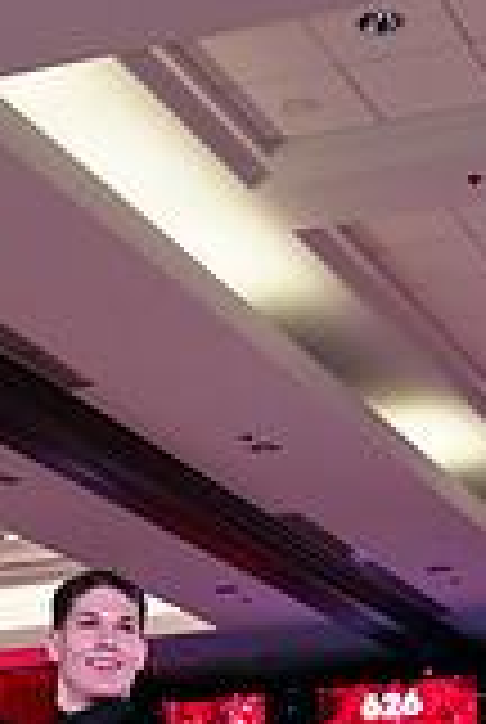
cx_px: 403
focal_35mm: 97
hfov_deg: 14.1
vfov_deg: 19.4
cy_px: 935
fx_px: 1956
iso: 2500
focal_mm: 27
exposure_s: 1/250
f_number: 5
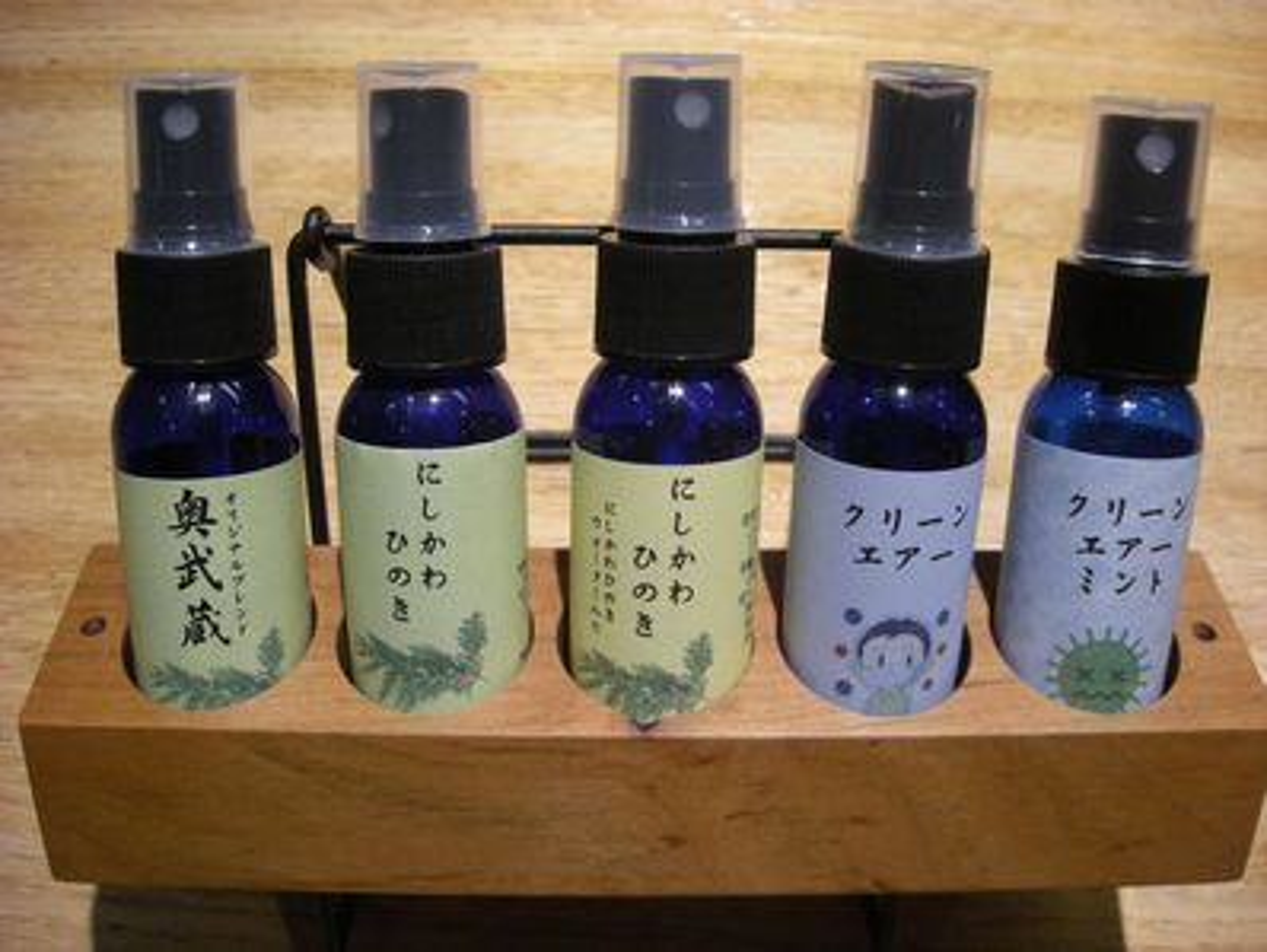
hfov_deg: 52.6
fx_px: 1282
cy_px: 476
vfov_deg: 40.7
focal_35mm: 35
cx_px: 634
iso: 239
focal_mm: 5.7
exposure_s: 1/55.4
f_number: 2.8
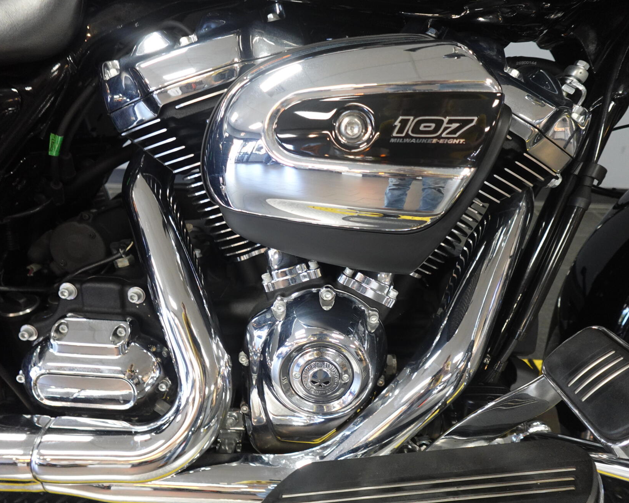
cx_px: 320
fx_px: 428
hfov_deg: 72.6
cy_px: 250
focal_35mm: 23
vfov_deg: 60.9
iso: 800
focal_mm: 7.6
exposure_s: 1/80
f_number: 2
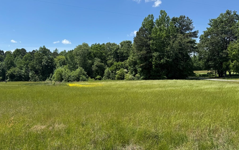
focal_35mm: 29
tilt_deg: -3.5
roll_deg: +1.3
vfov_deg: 43.1
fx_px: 189
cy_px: 83
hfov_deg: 64.4
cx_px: 104
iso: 80
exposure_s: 1/3802
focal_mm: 6.76
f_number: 1.78
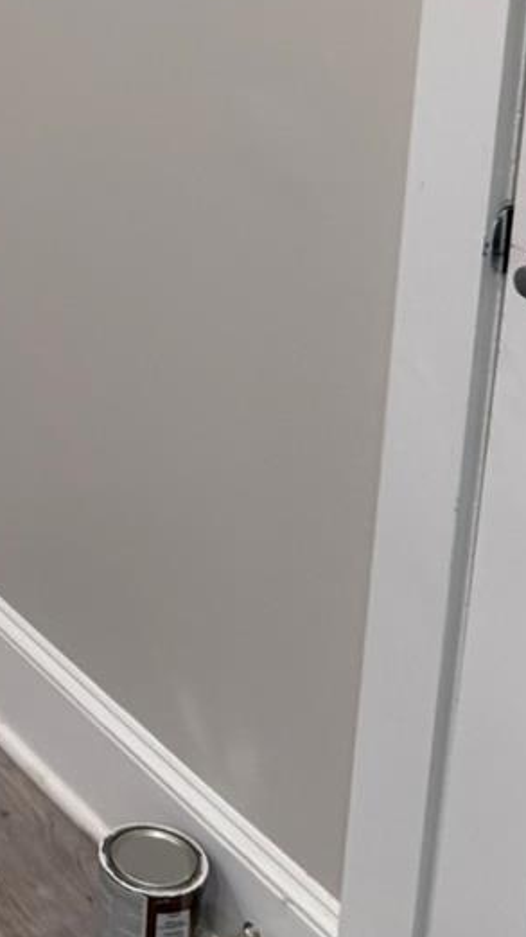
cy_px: 9
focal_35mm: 77
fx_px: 1912
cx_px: -368
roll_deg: +0.5
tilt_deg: -17.1
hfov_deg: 14.2
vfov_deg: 26.2
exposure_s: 1/120
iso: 160
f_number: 1.78
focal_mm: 6.76
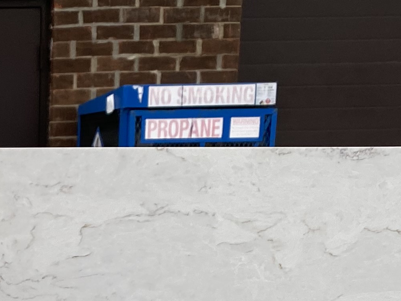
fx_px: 1205
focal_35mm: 104
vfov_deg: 12.9
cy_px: 534
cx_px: -151
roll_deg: +0.7
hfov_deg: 17.5
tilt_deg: -15.1
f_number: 1.8
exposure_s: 1/268
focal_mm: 4.25
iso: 32
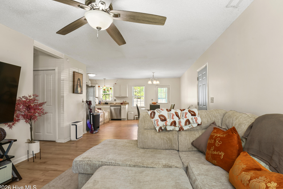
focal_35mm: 17
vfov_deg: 70.4
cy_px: 96
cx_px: 144
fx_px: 134
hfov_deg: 93.3
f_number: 9
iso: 100
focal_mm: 16
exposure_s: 1
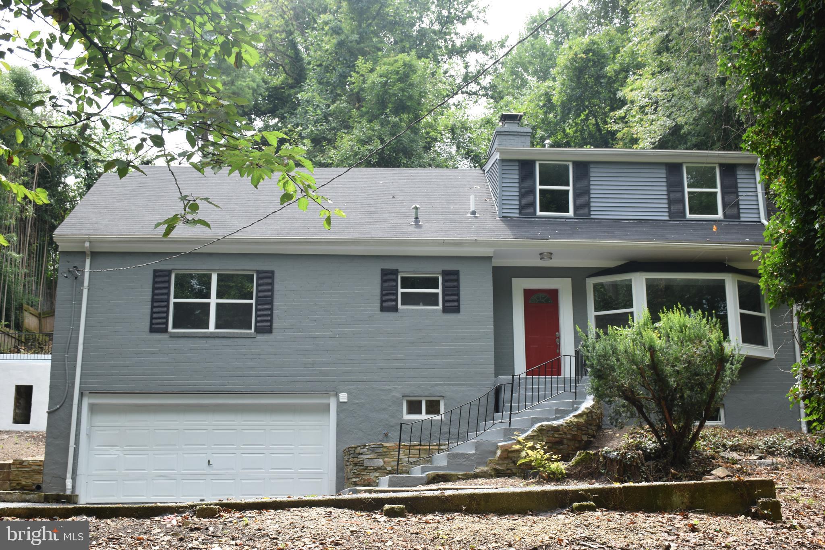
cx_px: 412
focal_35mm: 40
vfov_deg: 33.0
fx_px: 928
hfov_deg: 47.9
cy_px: 275
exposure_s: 1/250
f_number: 8
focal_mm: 27
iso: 280
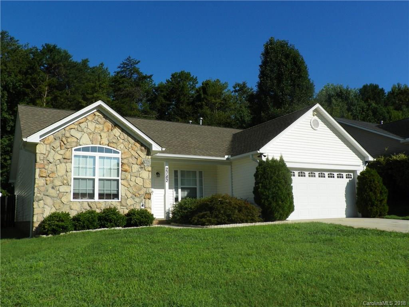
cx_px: 204
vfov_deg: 42.9
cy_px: 154
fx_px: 390
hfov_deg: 55.4
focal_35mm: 33
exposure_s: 1/400
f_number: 5.6
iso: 64
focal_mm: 5.9
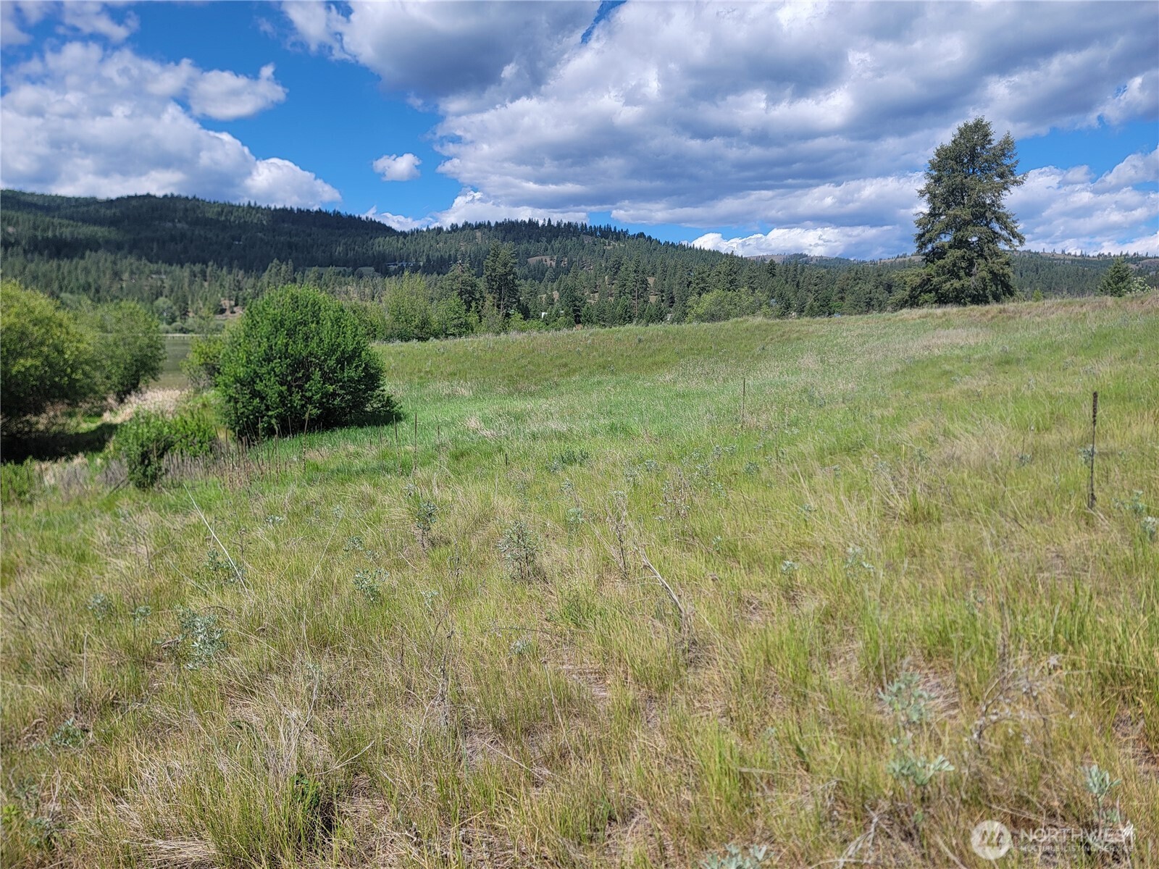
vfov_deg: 56.8
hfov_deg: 71.6
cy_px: 434
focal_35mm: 24
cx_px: 580
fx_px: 804
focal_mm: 6.7
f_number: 1.8
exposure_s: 1/1332
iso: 16
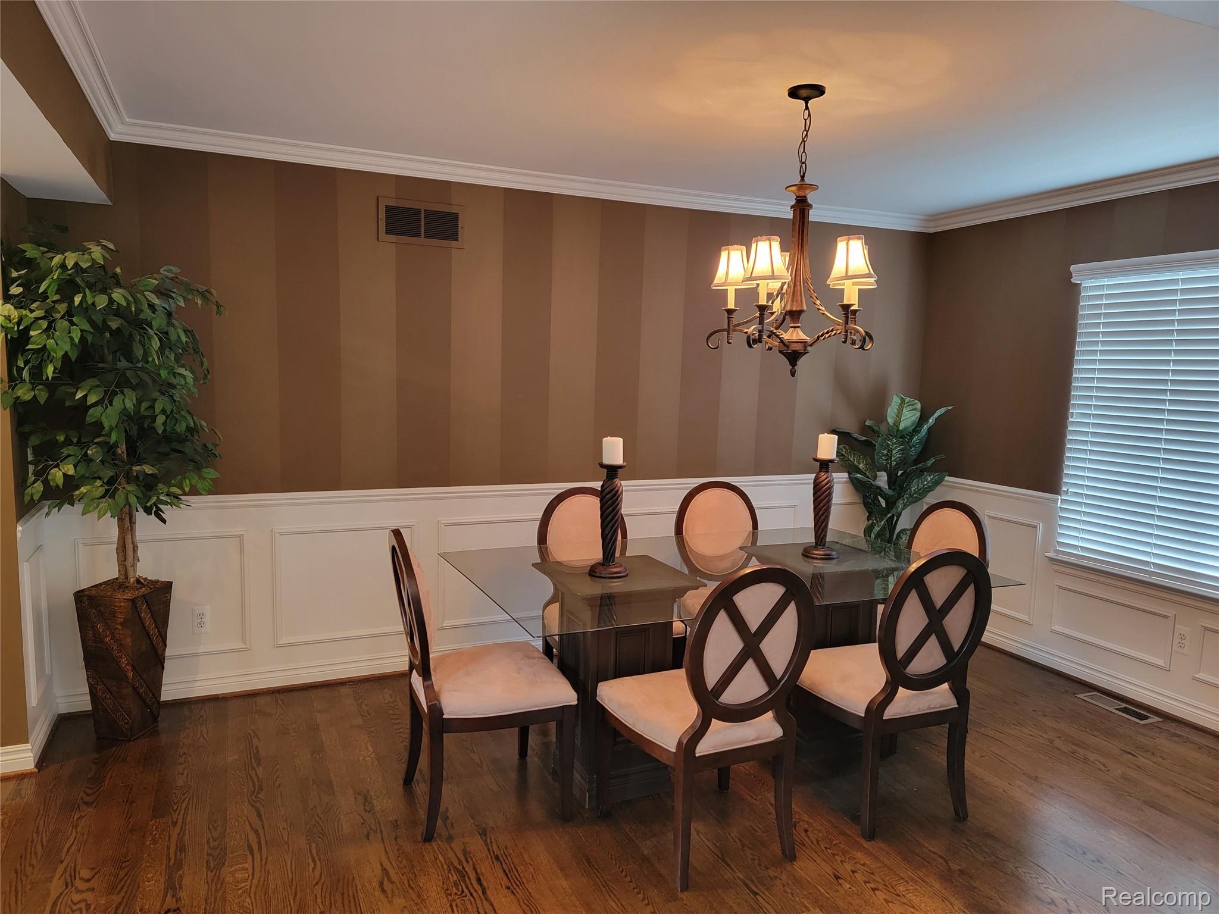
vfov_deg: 56.8
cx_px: 610
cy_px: 457
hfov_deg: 71.6
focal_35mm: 24
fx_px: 845
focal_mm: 6.7
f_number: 1.8
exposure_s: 1/40
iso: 250
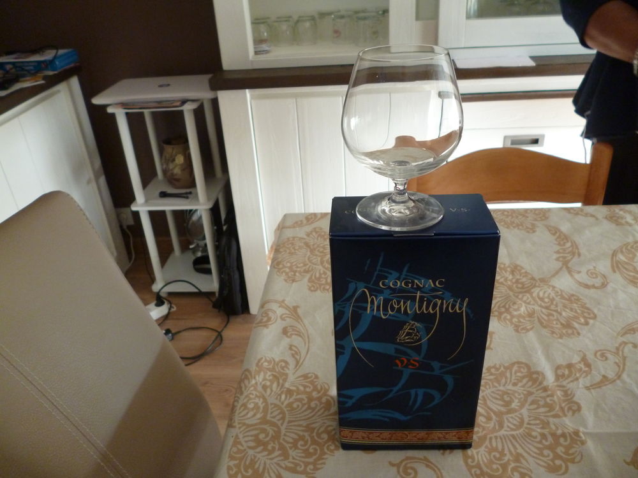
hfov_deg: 63.4
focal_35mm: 28
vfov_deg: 49.7
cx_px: 319
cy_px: 239
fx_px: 516
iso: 400
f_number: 3.1
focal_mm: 5
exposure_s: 1/50
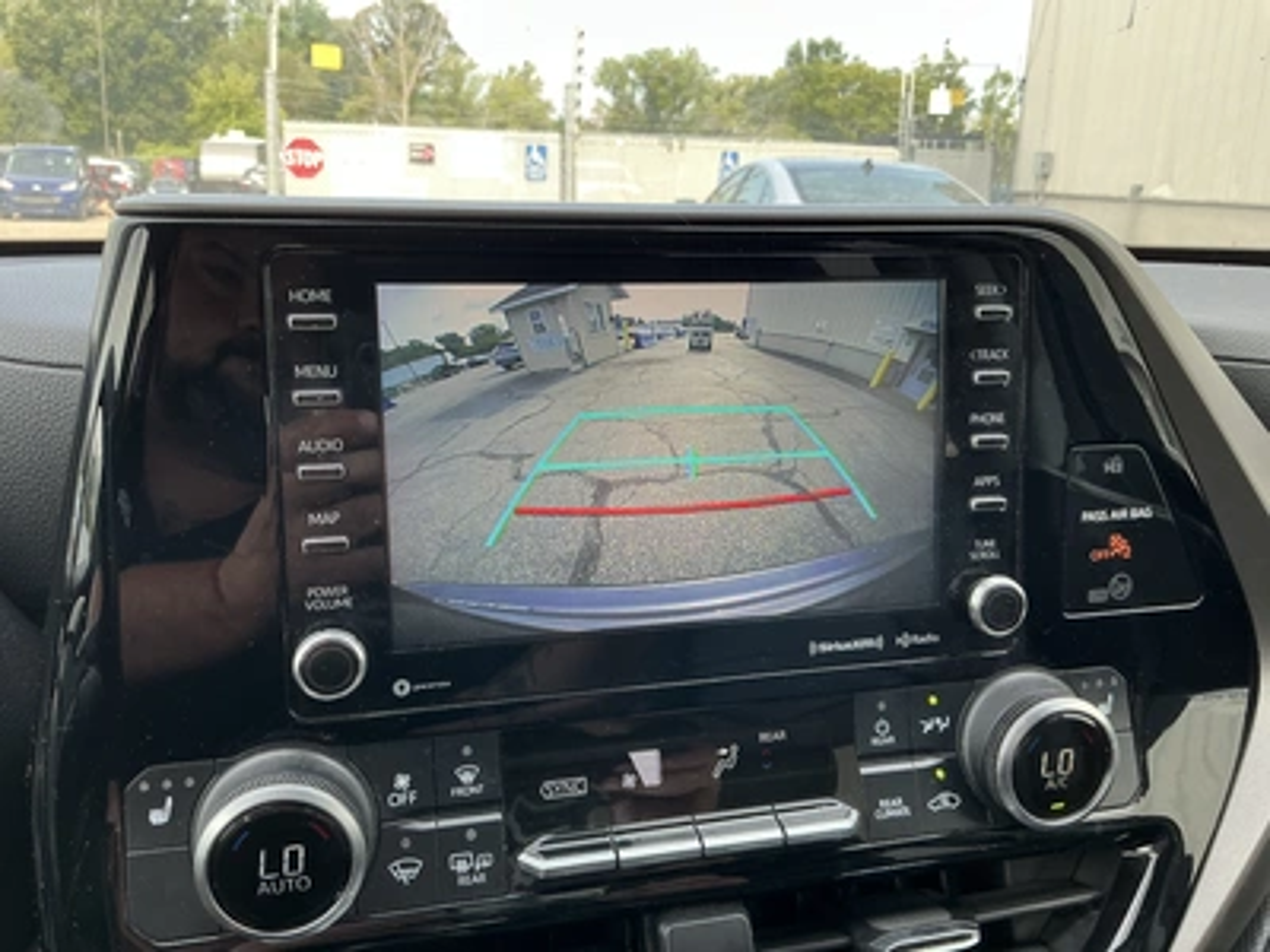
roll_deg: -2.5
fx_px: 1027
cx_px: 635
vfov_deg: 49.7
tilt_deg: -16.5
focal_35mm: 28
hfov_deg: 63.4
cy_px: 476
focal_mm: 3
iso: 32
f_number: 1.8
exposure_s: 1/122
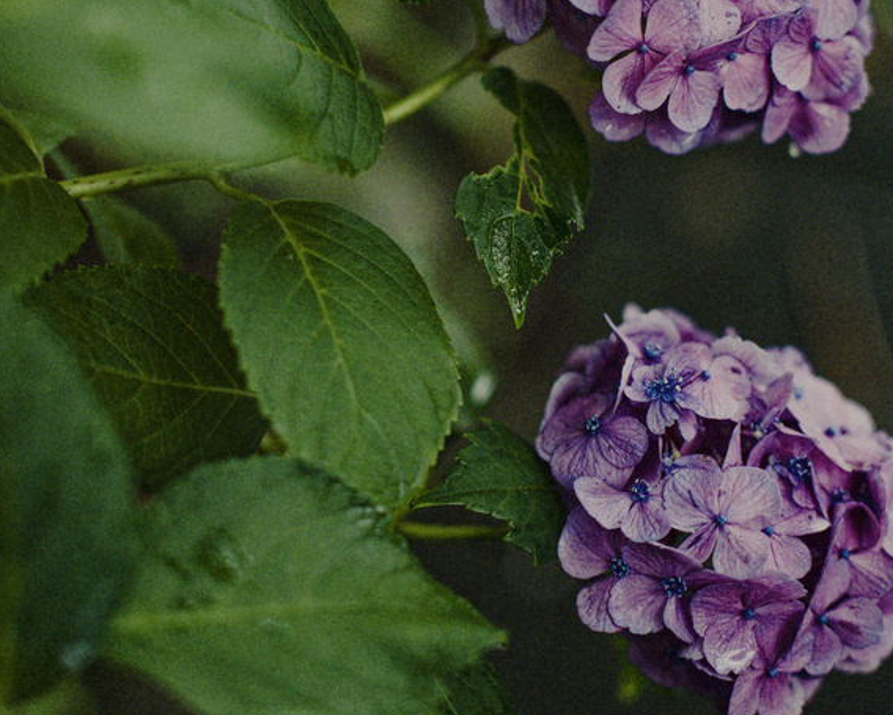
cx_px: 393
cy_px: 245
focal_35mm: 99
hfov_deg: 19.4
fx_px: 2618
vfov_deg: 15.5
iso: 320
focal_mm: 50
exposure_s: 1/320
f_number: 1.4
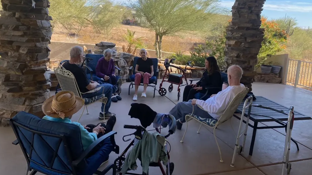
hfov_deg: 66.1
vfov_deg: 39.6
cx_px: 156
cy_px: 56
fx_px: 240
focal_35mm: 29
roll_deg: -5.0
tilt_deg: -10.4
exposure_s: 1/877
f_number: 1.8
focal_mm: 4.2
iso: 32
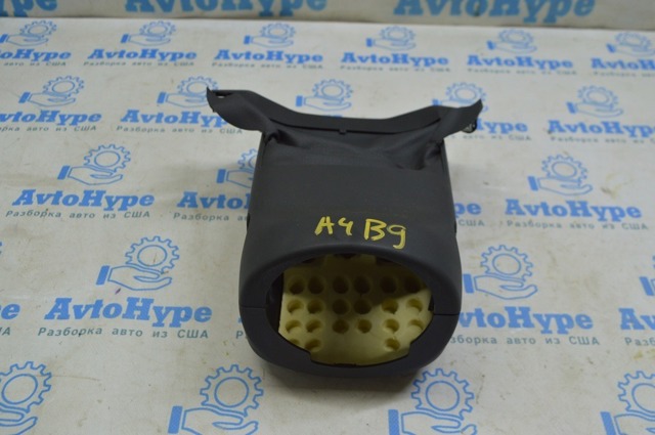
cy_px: 218
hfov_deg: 53.2
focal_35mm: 36
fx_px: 654
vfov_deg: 36.8
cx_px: 328
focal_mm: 24
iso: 400
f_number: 5.6
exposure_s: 1/40
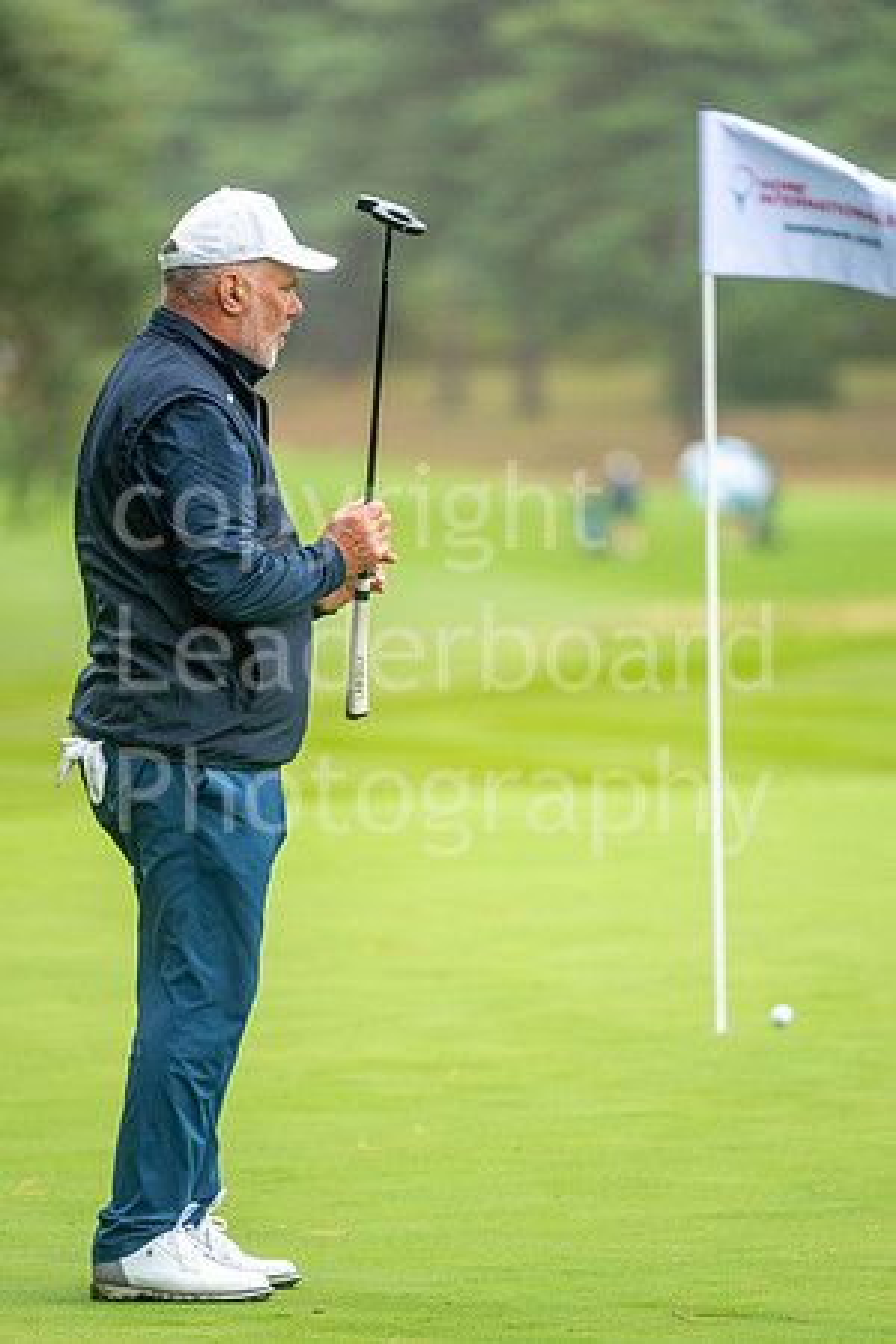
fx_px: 11199
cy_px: 672
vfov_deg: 6.9
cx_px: 448
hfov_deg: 4.6
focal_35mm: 300
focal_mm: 300
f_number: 4
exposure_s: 1/1250
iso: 800
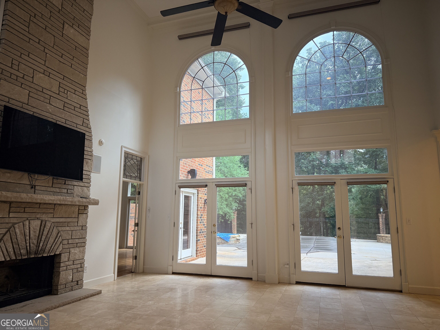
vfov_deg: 56.8
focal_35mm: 24
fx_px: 305
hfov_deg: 71.6
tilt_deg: +9.4
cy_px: 165
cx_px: 220
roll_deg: +0.1
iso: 200
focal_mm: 6.76
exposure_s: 1/120
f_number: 1.78
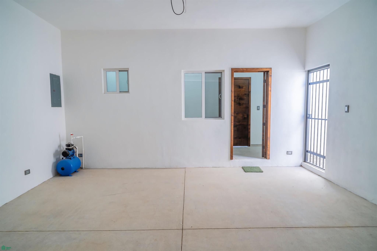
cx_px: 188
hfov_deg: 84.0
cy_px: 126
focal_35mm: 20
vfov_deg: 61.9
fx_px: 209
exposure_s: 1/80
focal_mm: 20
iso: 640
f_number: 5.6
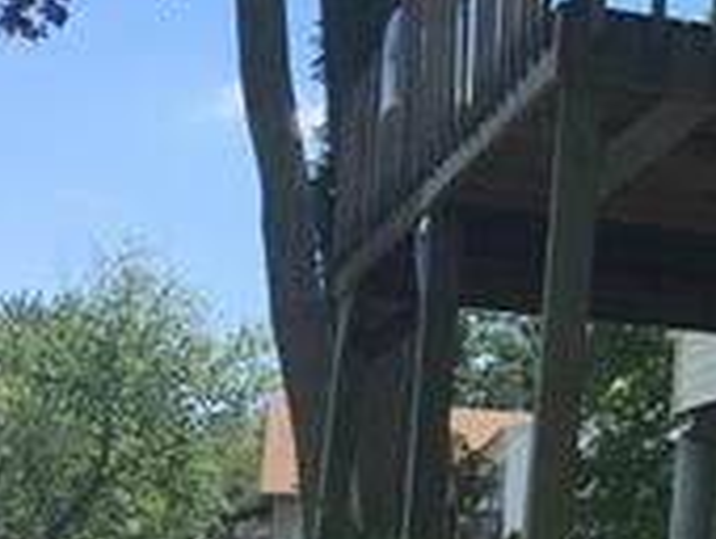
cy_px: 358
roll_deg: -2.1
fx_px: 2258
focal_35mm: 109
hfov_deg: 15.6
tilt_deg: +9.7
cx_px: 1268
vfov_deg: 13.6
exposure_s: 1/962
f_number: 2.2
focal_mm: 4.15
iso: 25
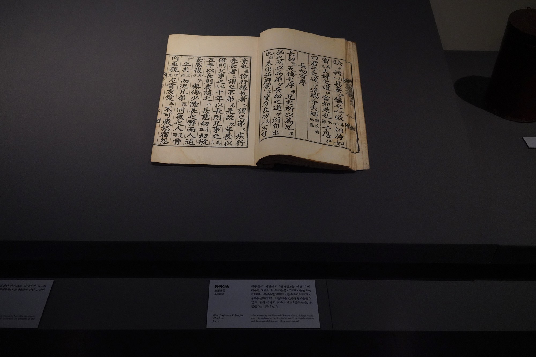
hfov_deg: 54.4
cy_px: 178
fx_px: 521
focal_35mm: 35
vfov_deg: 37.9
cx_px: 268
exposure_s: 1/125
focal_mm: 35
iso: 6400
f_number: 5
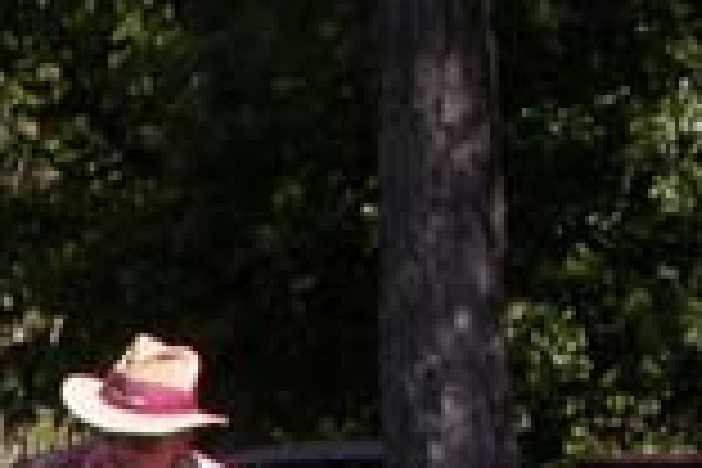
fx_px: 3958
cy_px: 1166
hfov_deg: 9.1
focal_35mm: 203
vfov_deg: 6.4
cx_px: -1026
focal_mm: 7.85
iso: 100
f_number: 6.7
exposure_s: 1/239
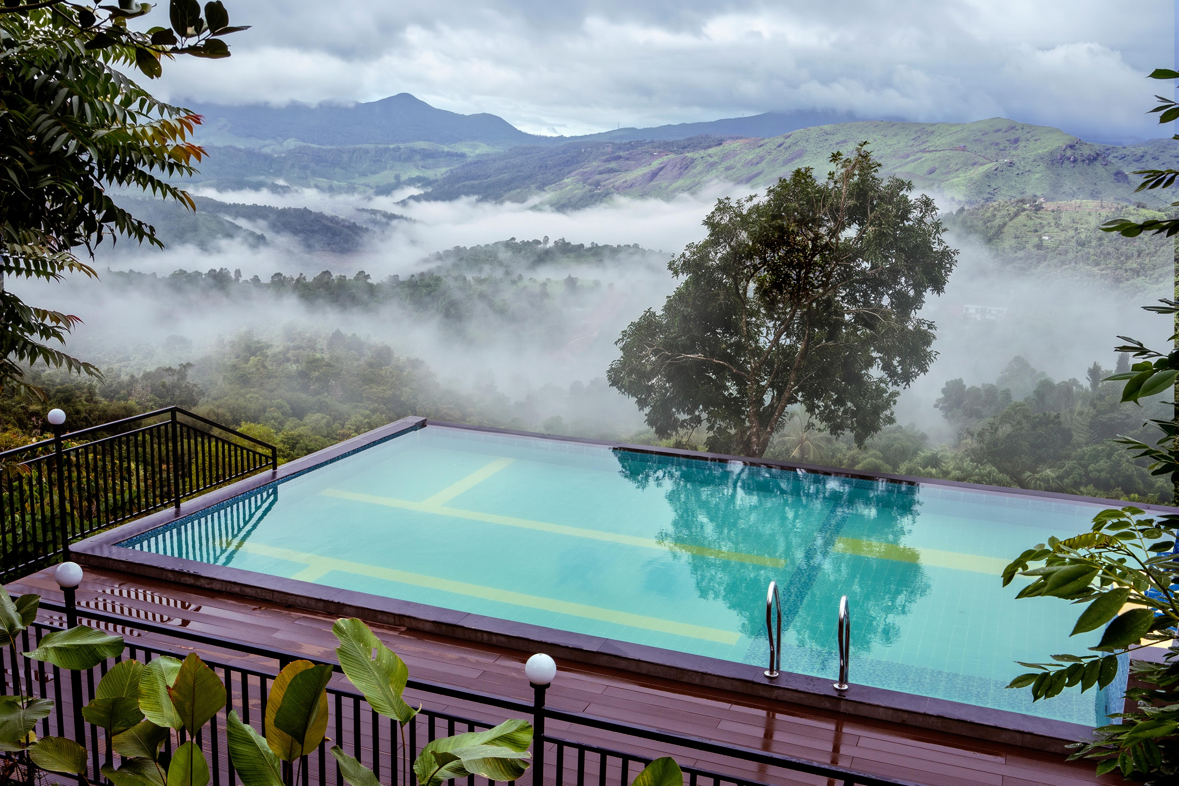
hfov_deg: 53.1
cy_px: 393
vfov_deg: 36.9
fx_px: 1179
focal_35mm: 36
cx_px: 590
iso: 250
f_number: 11
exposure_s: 1/250
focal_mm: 24
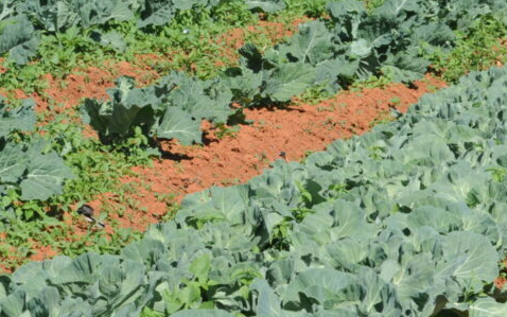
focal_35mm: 229
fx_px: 3165
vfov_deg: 5.7
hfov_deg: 9.1
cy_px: 111
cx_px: 503
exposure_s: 1/250
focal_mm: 70
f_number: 9
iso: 320
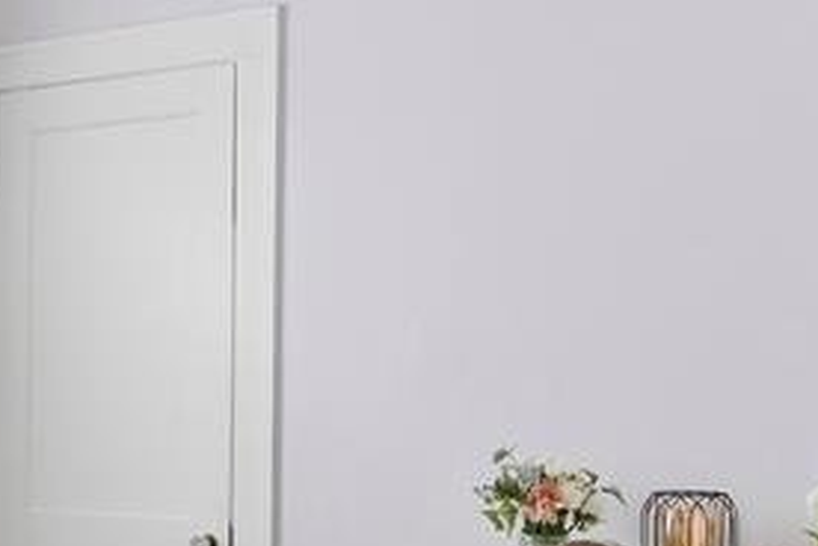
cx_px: 237
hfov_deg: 31.5
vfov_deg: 21.3
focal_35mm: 63
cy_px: 439
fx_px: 1431
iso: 250
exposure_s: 1/125
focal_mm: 17
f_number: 8
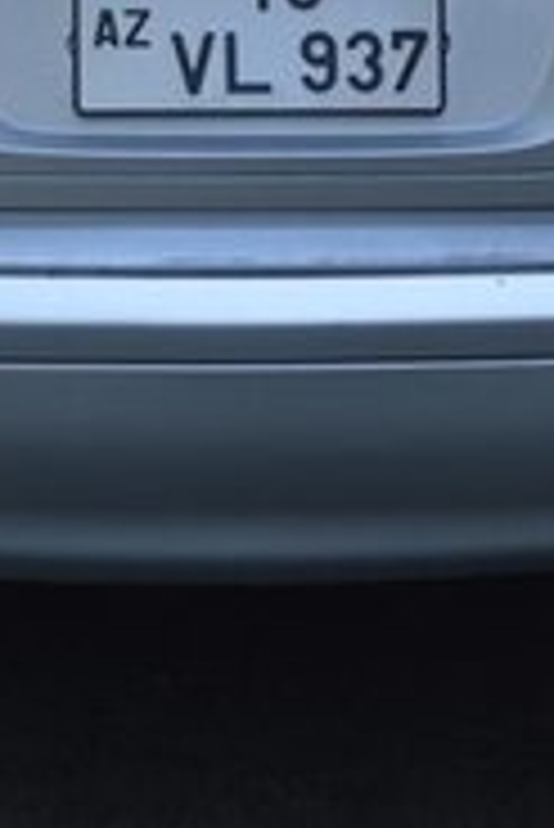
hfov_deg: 8.2
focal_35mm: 167
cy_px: -151
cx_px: 279
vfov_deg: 12.1
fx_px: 3843
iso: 100
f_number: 5.6
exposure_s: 1/125
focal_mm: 31
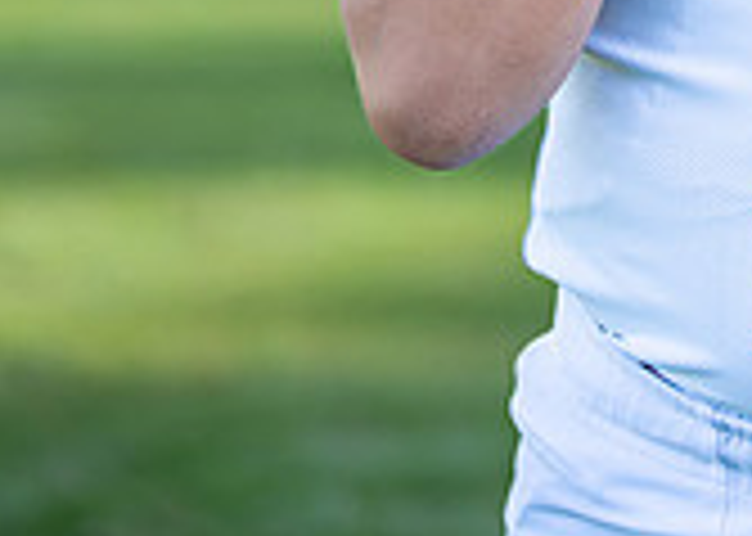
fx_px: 4311
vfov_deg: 6.9
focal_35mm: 202
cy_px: -461
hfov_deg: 9.8
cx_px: 1000
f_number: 1.2
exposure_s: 1/2000
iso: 100
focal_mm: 50
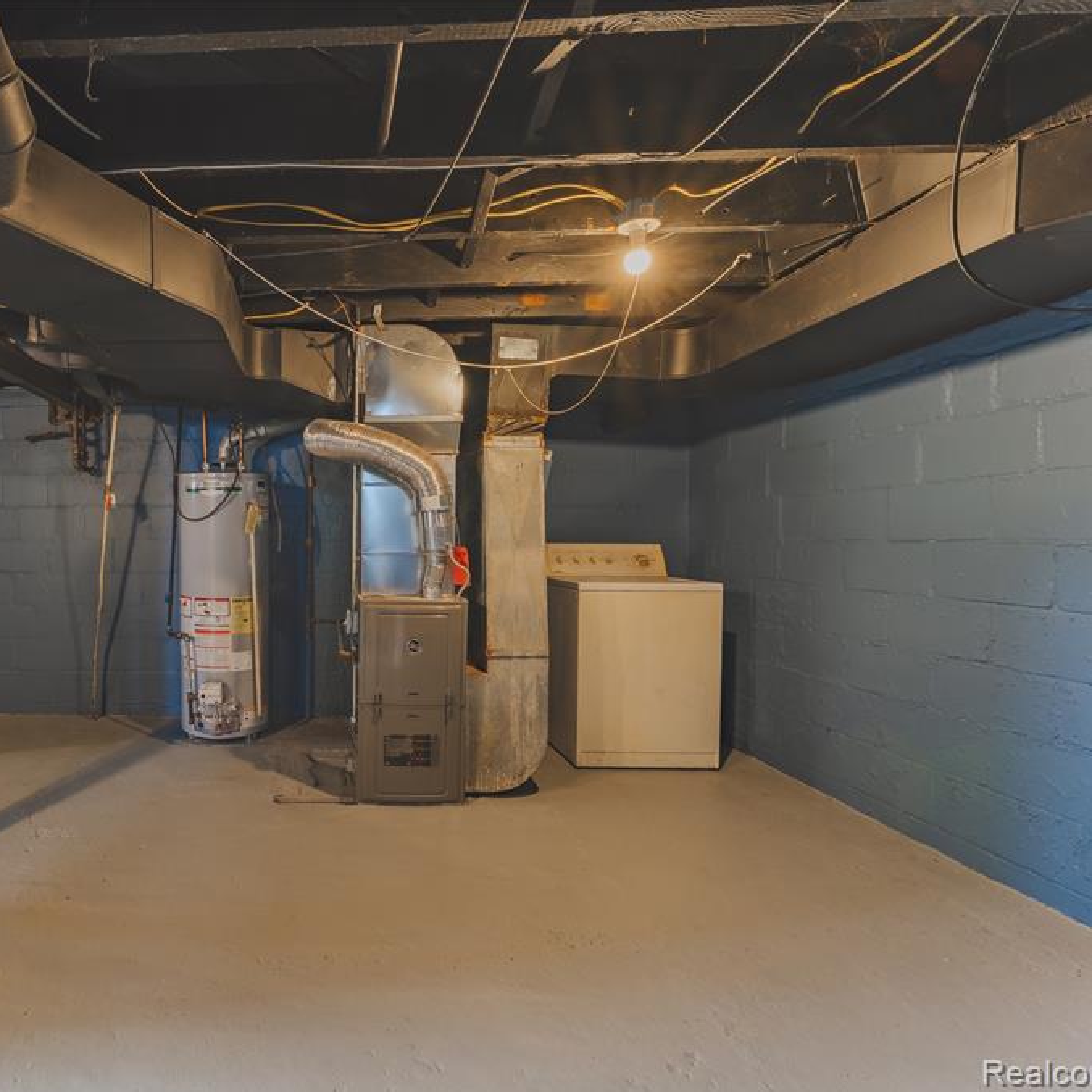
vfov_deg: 80.7
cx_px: 319
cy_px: 548
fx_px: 642
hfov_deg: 76.7
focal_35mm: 18
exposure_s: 1/2
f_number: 16
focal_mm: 14
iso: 400
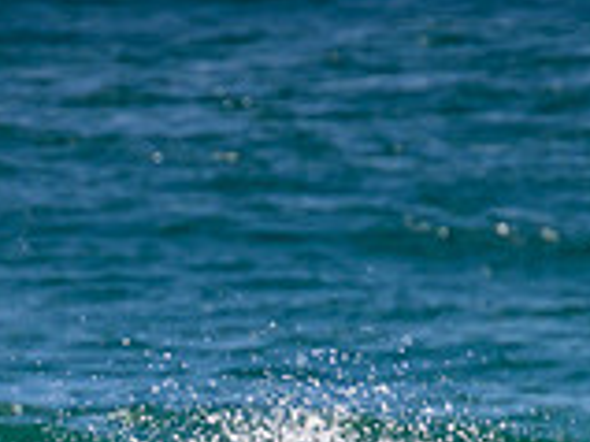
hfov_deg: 0.7
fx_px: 47875
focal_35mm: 2811
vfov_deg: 0.5
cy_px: 708
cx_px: 404
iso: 720
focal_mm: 800
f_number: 11
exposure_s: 1/2000
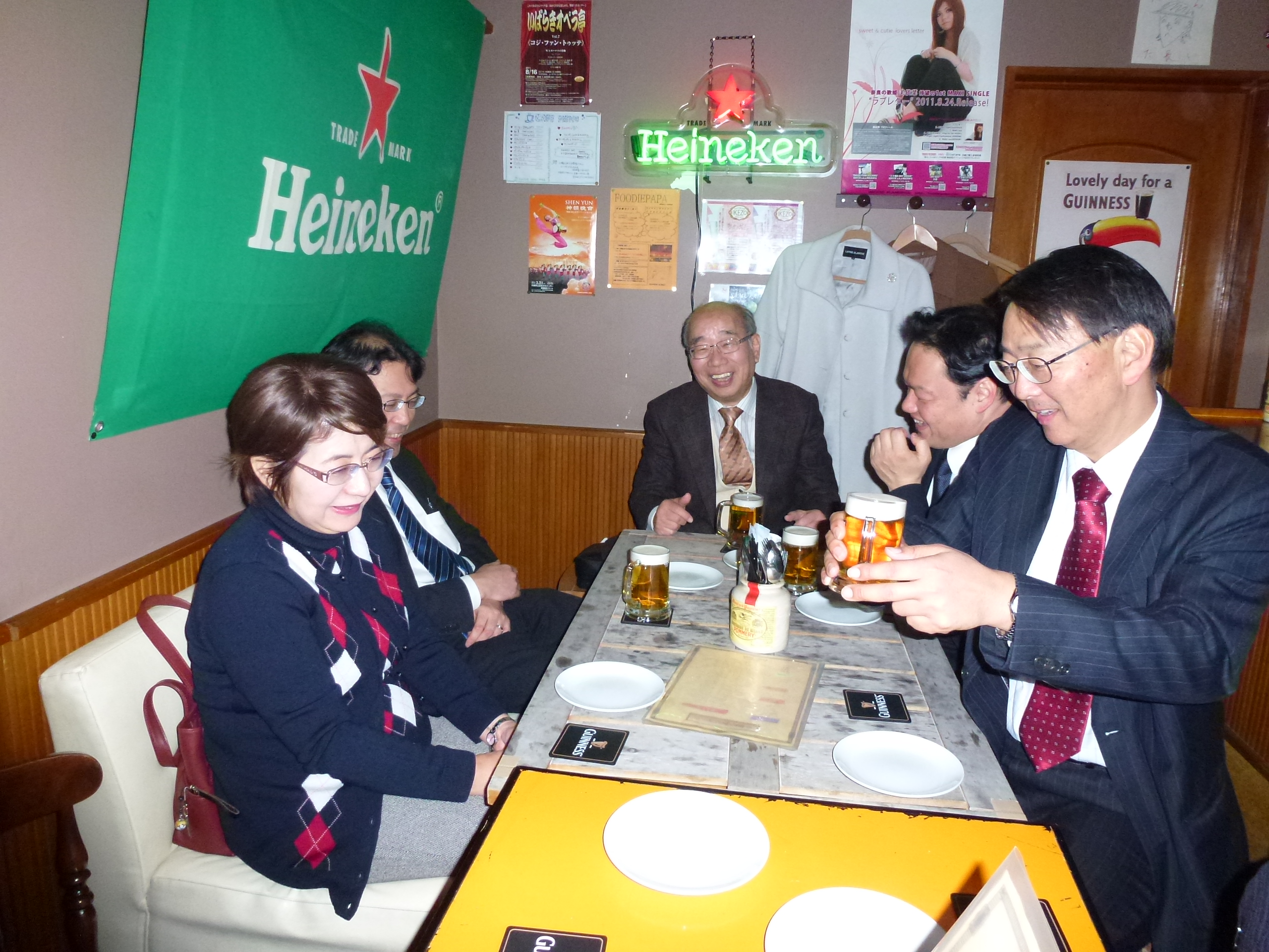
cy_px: 476
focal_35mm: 24
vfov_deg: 56.8
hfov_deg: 71.6
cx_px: 634
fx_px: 880
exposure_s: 1/60
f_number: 3.3
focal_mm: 4.3
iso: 400
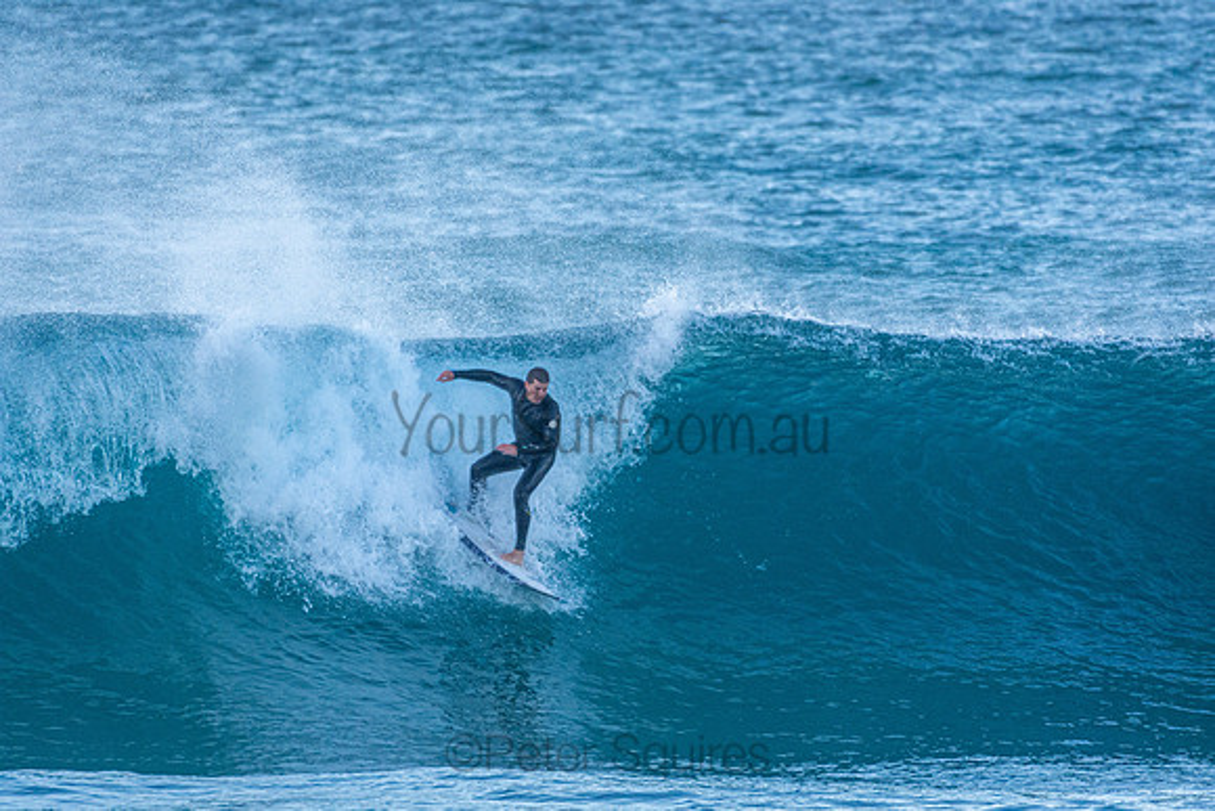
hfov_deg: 2.7
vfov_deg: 1.8
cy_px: 406
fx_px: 25317
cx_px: 608
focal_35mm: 750
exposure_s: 1/1600
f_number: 5.6
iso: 1250
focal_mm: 500
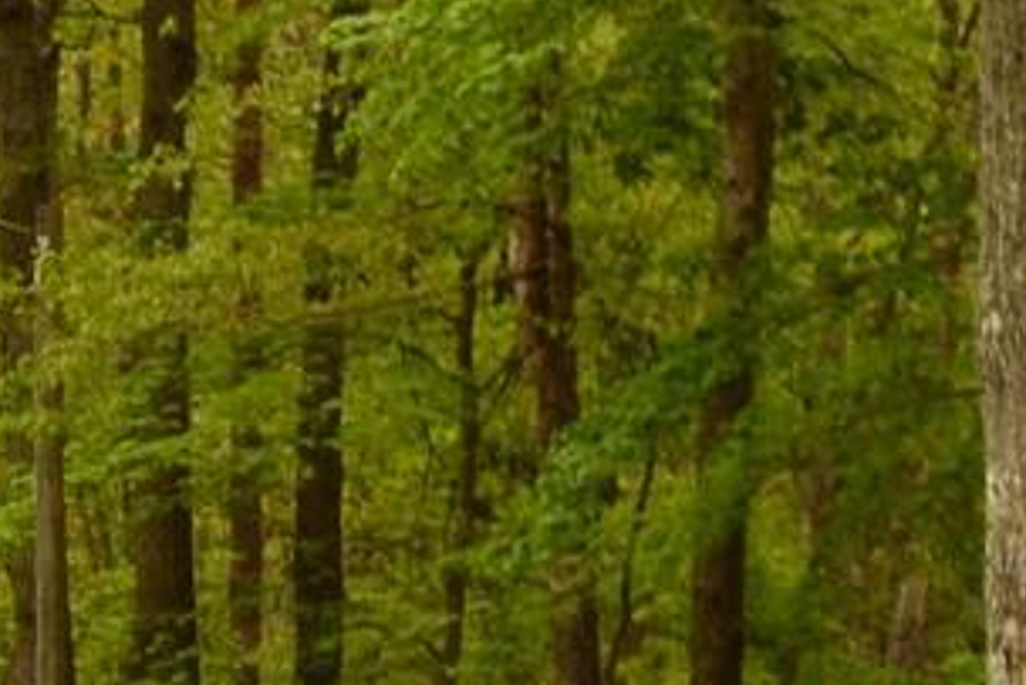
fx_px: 5189
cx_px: -1394
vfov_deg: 7.5
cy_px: 731
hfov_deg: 10.0
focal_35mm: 182
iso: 100
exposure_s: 1/6
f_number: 9
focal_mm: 18
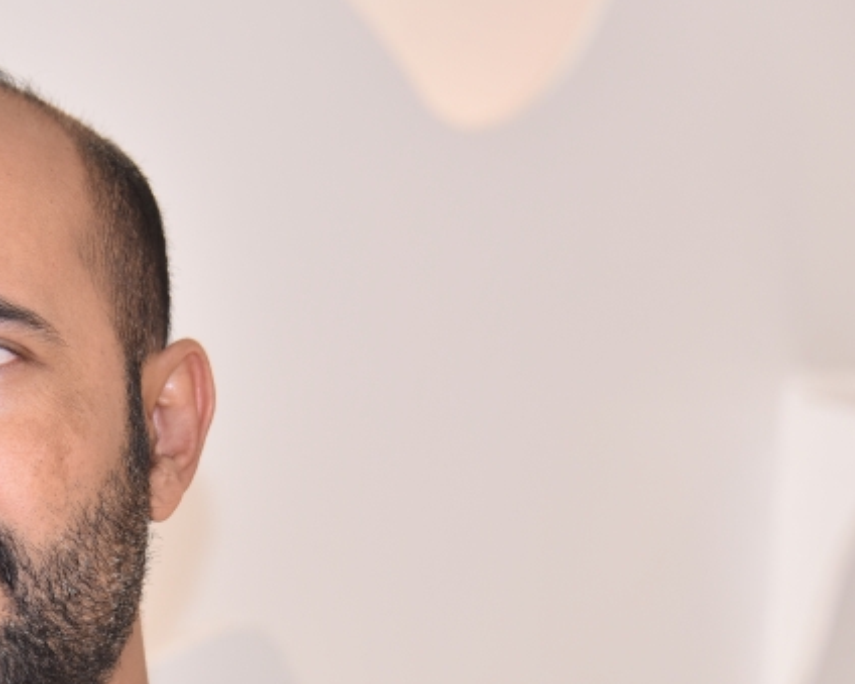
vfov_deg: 6.2
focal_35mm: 248
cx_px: -36
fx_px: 6274
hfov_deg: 7.8
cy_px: 564
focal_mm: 112
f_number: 5.3
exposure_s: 1/100
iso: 250
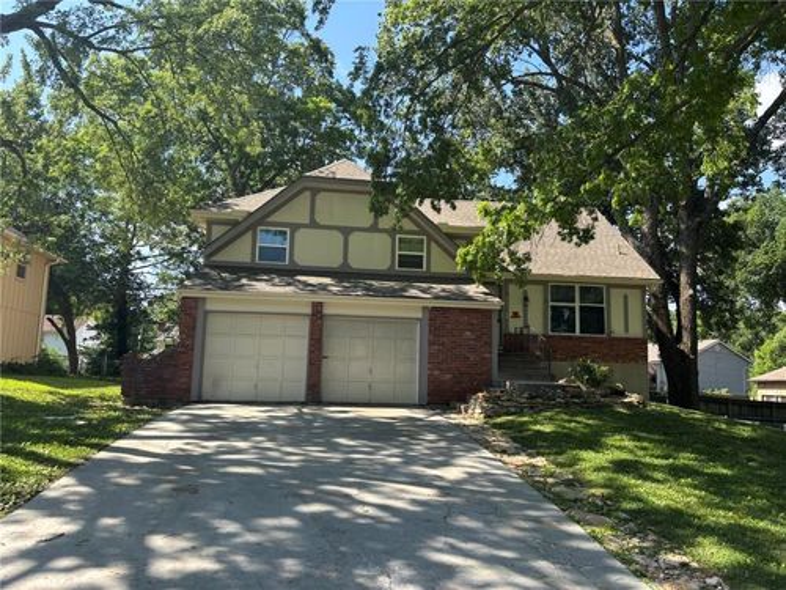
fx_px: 590
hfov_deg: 67.3
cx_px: 393
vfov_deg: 53.1
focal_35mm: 26
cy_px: 295
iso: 50
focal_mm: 5.96
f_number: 1.6
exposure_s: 1/851
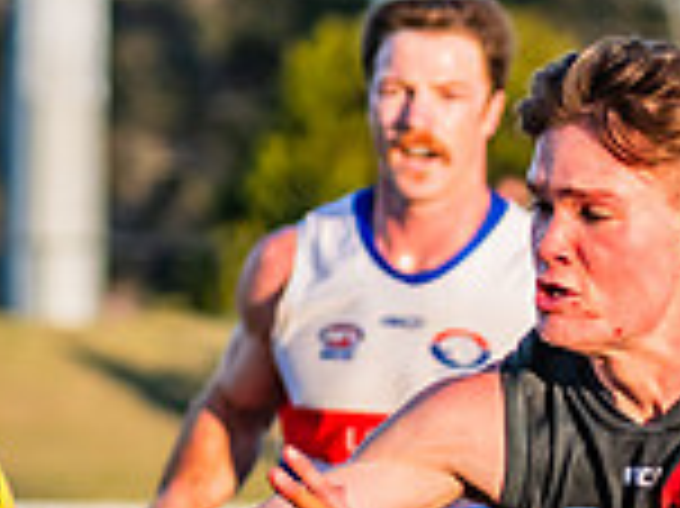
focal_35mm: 793
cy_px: 646
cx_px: 511
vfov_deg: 1.9
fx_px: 15565
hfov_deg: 2.5
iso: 800
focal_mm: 170
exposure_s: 1/1600
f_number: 5.6
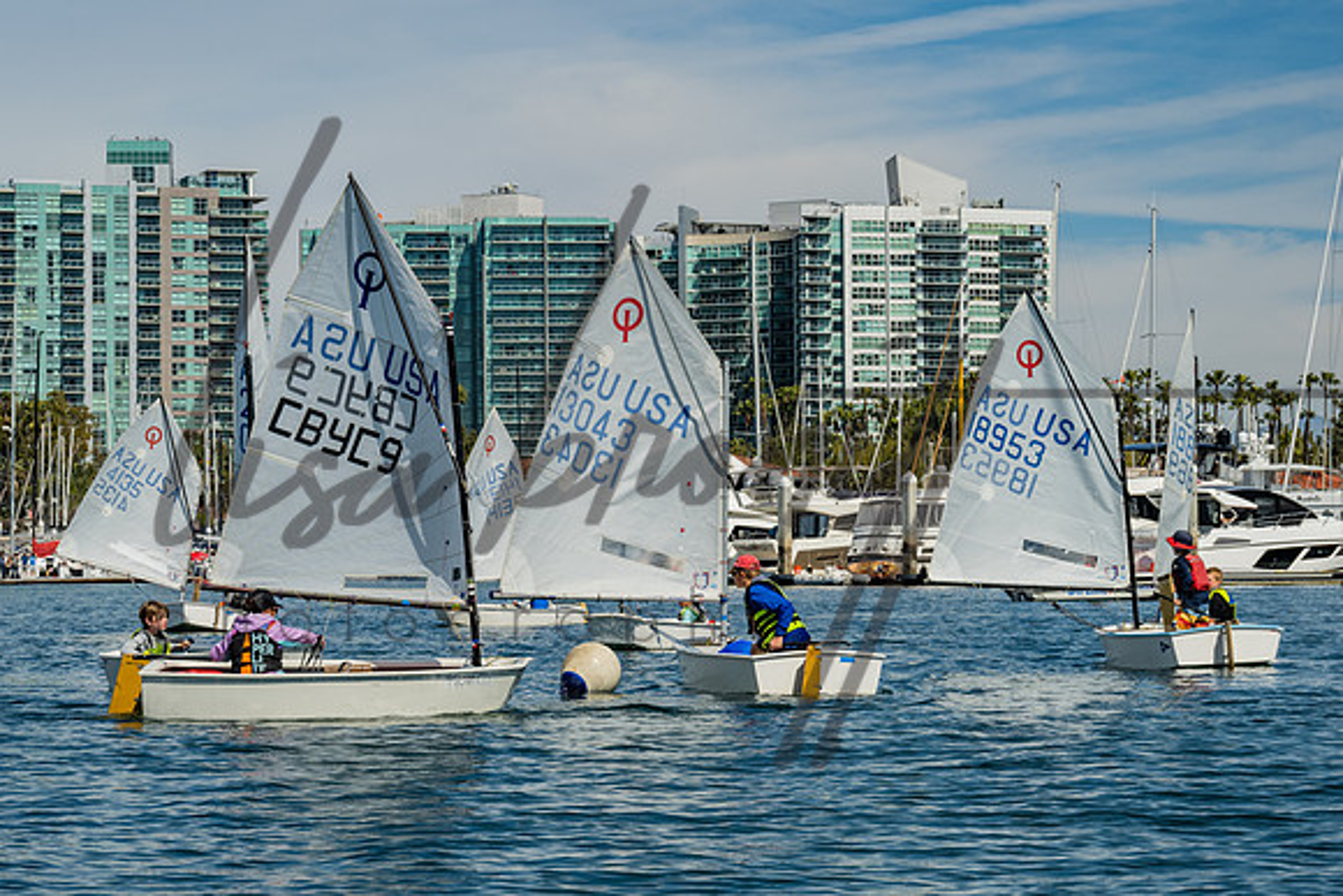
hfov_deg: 21.2
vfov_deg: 14.2
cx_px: 650
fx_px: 3589
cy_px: 457
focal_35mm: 96
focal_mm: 82
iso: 250
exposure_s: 1/320
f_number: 10
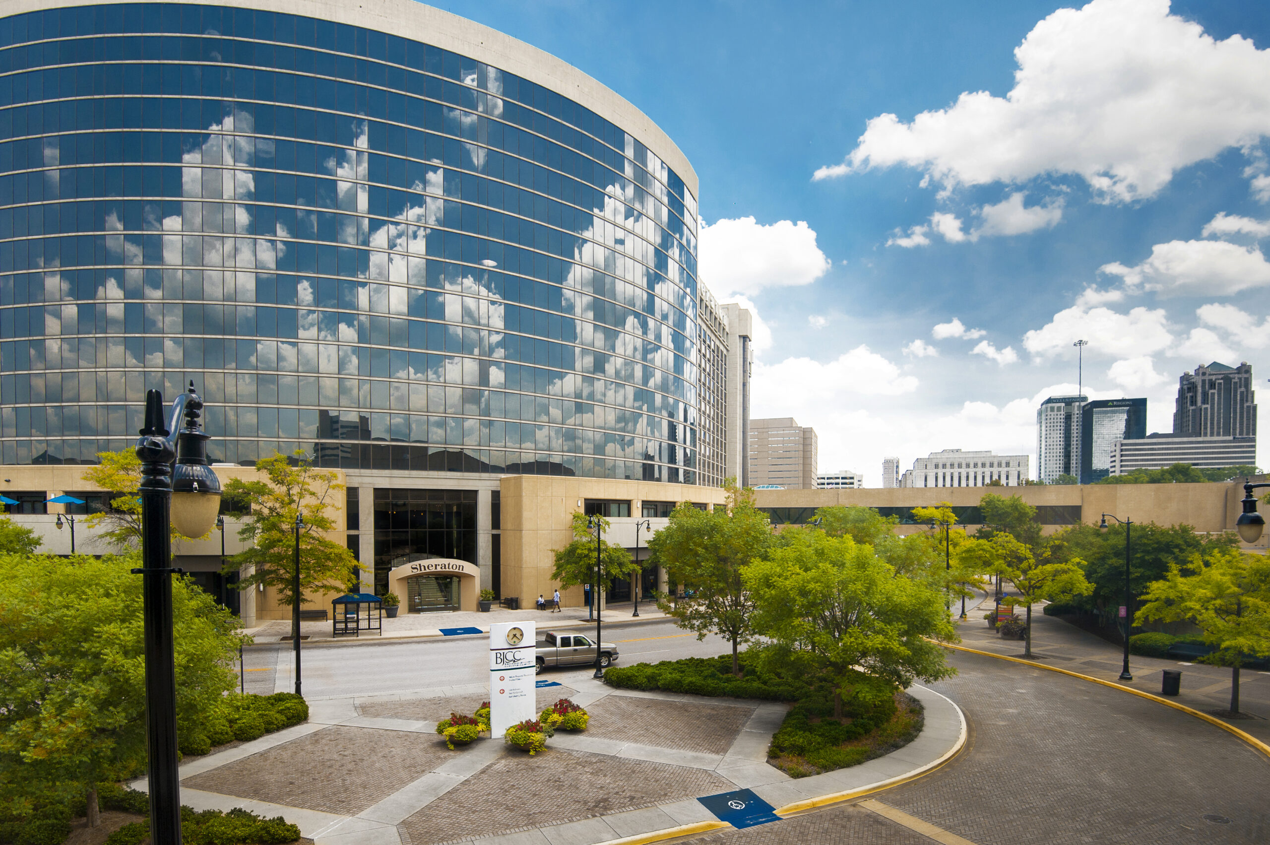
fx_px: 670
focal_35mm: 19
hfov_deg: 86.9
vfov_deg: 64.5
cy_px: 422
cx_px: 635
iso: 500
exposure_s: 1/250
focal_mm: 19
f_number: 7.1
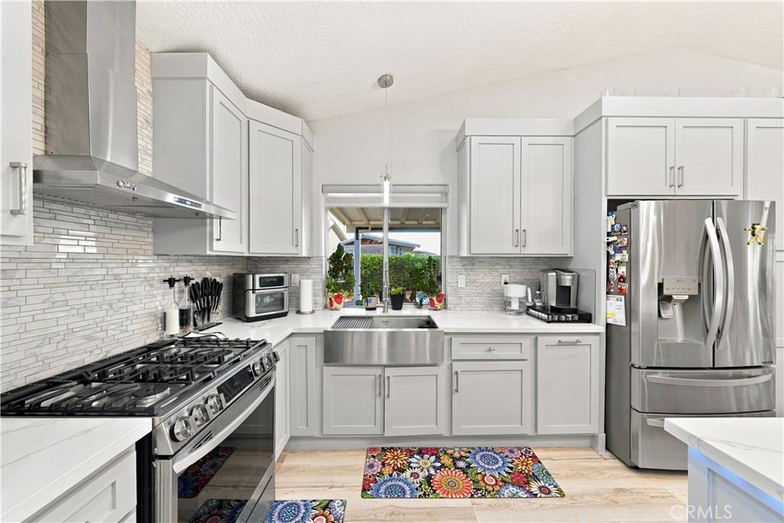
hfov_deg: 112.6
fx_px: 261
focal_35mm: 12
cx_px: 392
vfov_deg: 90.0
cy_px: 262
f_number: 6.3
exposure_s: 1/20
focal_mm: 12
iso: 250
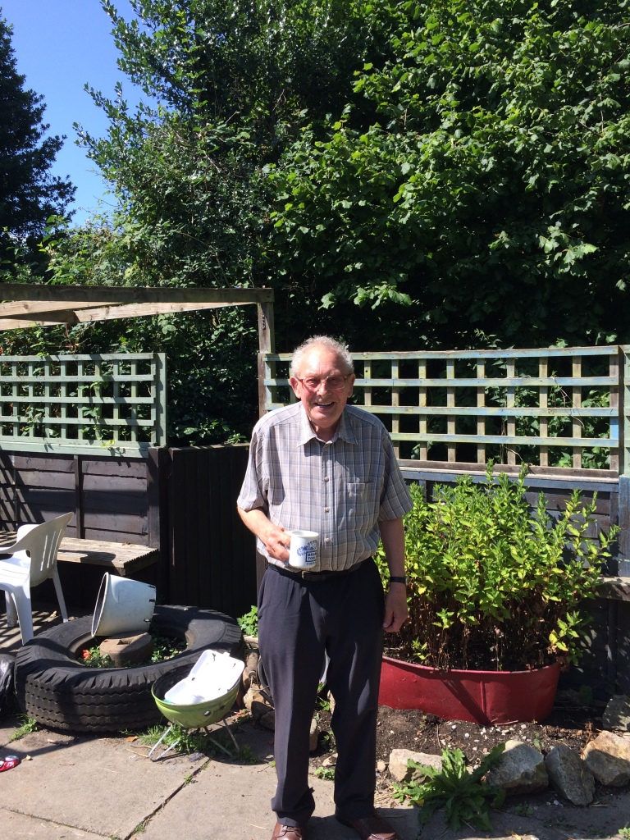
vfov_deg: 60.0
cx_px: 315
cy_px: 420
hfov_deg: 46.8
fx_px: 728
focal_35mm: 30
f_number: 2.2
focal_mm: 4.12
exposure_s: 1/1026
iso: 32
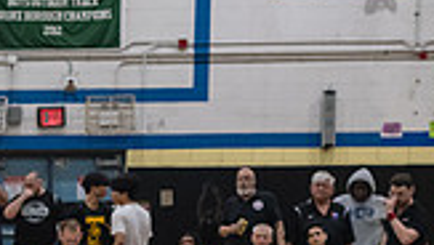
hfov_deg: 15.5
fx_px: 1509
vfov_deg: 9.1
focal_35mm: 131
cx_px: -136
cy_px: 353
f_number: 3.2
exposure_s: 1/500
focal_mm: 35
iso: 5000
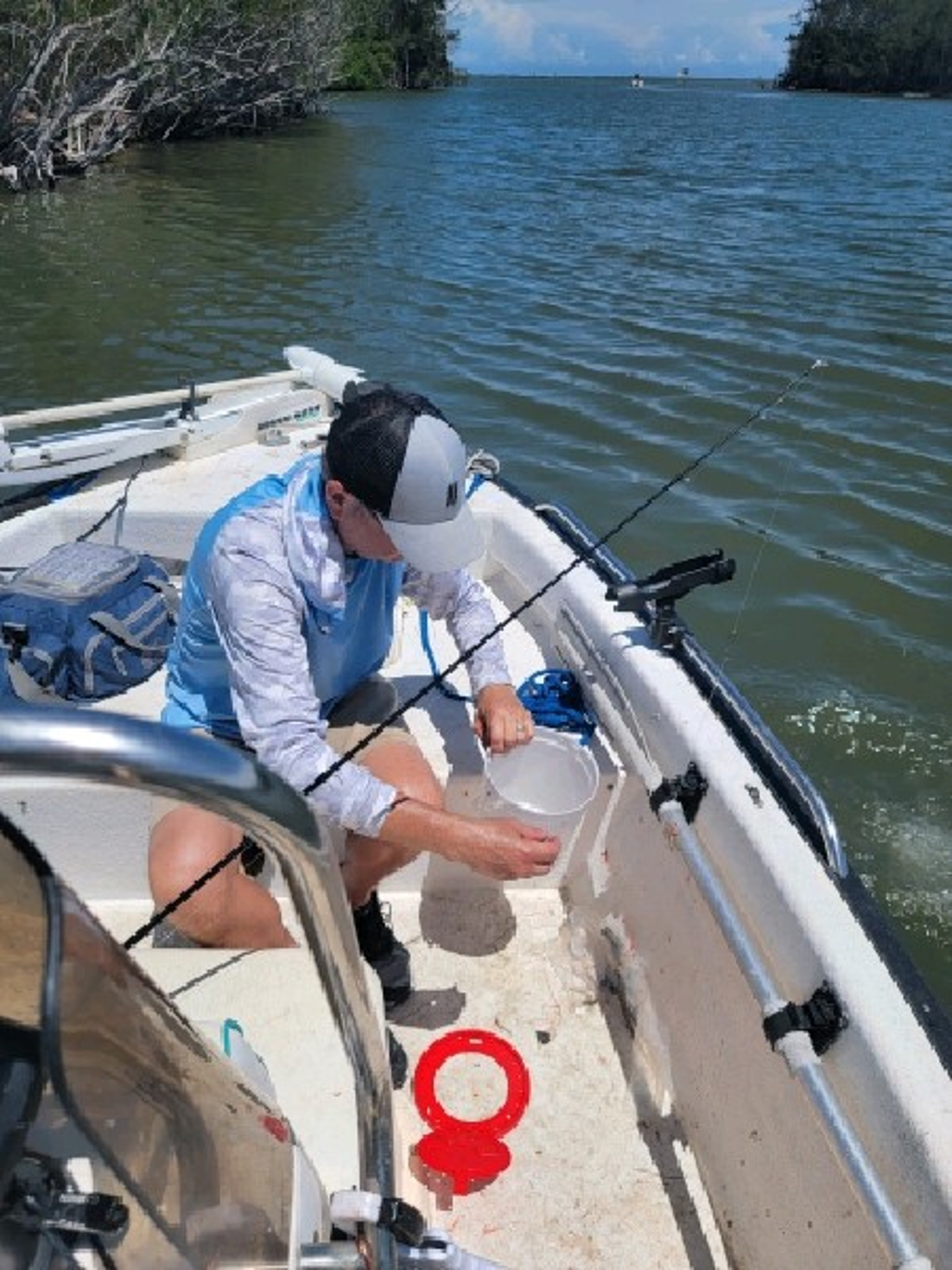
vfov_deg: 71.6
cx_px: 476
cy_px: 635
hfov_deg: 56.8
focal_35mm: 24
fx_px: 880
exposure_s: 1/2000
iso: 16
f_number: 1.8
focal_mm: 6.7
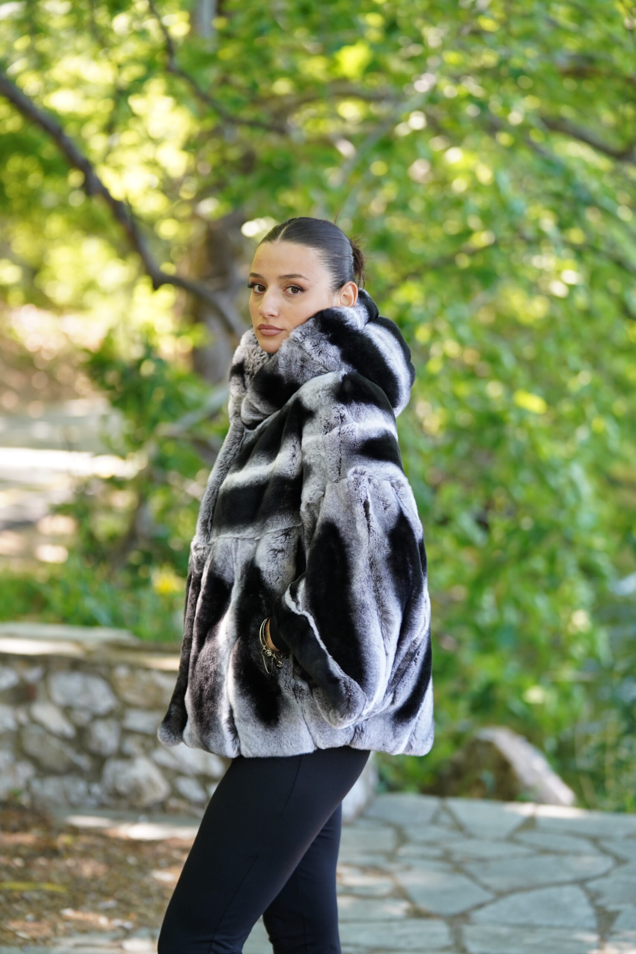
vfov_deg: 24.5
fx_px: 2199
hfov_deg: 16.5
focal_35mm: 83
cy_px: 477
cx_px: 318
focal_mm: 83
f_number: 2.8
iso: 640
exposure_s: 1/320
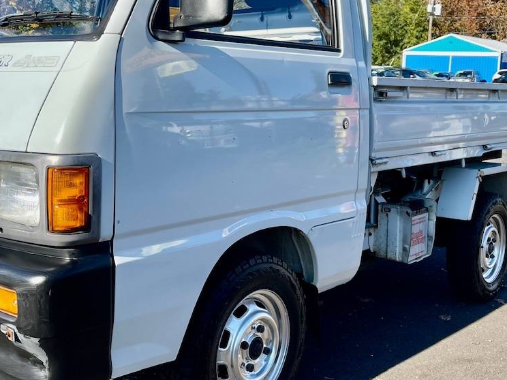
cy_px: 146
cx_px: 200
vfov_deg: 33.5
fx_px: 630
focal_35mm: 43
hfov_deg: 43.6
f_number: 1.6
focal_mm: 5.1
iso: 32
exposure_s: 1/2247
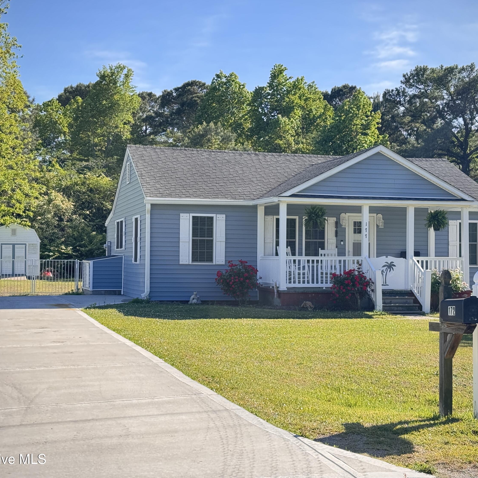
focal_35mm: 57
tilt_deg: +0.6
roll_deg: -0.9
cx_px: 265
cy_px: 240
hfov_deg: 30.0
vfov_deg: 30.0
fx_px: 890
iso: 64
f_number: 1.78
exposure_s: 1/1339
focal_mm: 6.76
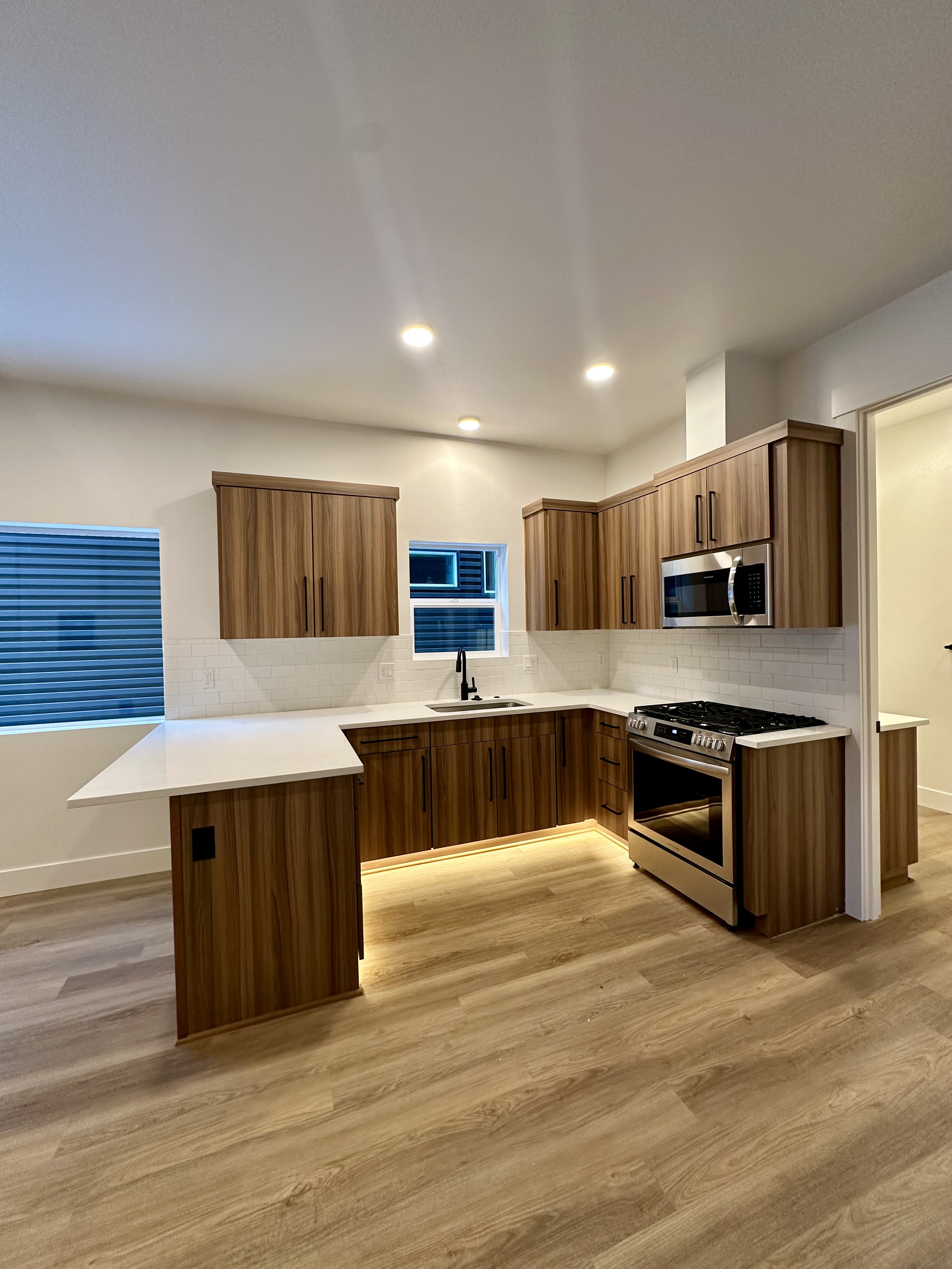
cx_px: 476
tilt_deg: +0.6
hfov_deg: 85.7
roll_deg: +0.8
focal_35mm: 14
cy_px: 634
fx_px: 513
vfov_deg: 102.1
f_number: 2.2
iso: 160
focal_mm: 2.22
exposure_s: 1/60
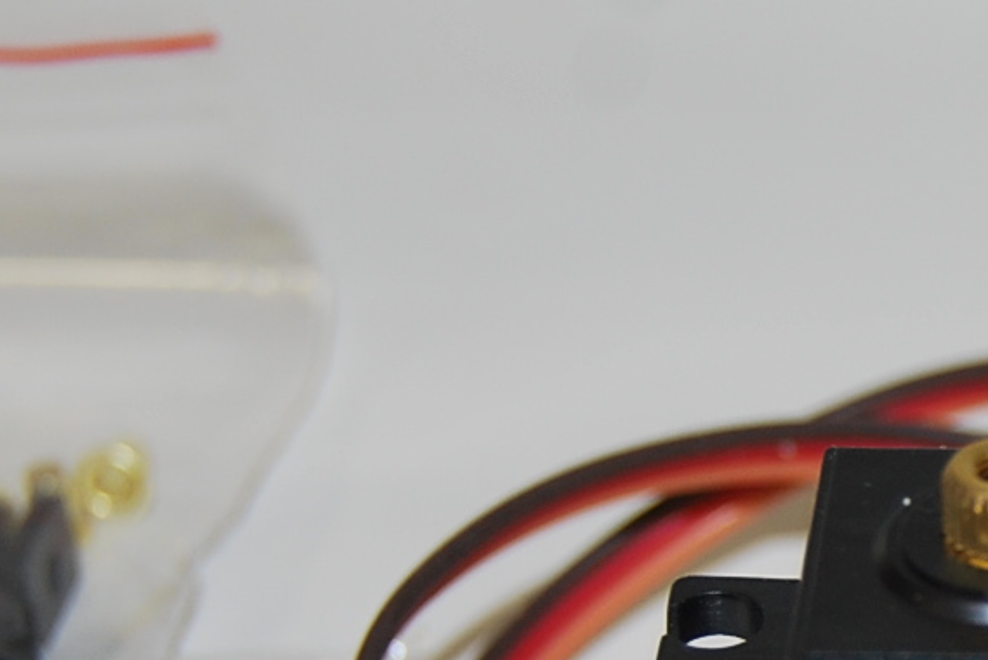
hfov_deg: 11.3
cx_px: 1226
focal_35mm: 179
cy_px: 688
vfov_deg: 7.7
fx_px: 4907
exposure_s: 1/60
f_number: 4.8
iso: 200
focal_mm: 35
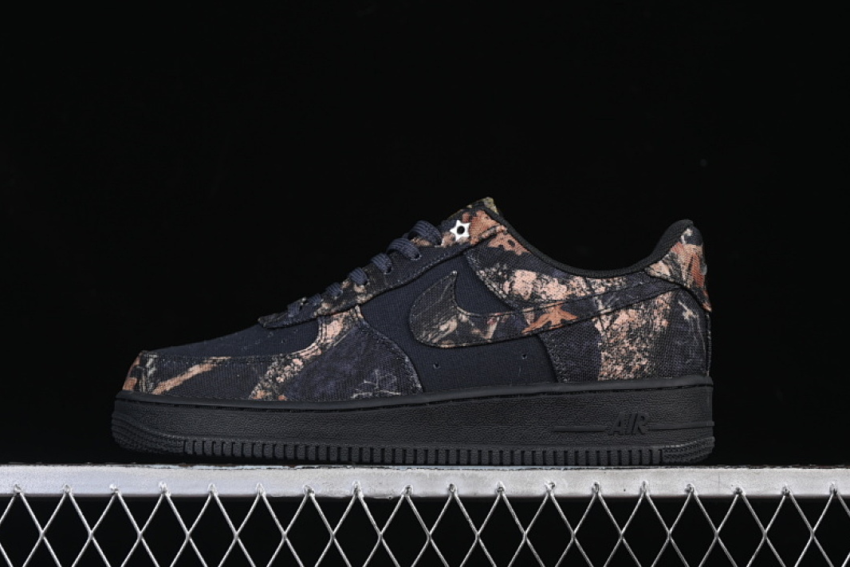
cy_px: 286
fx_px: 1795
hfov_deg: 26.6
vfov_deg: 18.0
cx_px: 426
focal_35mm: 76
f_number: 6.3
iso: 160
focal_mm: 50
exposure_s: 1/60
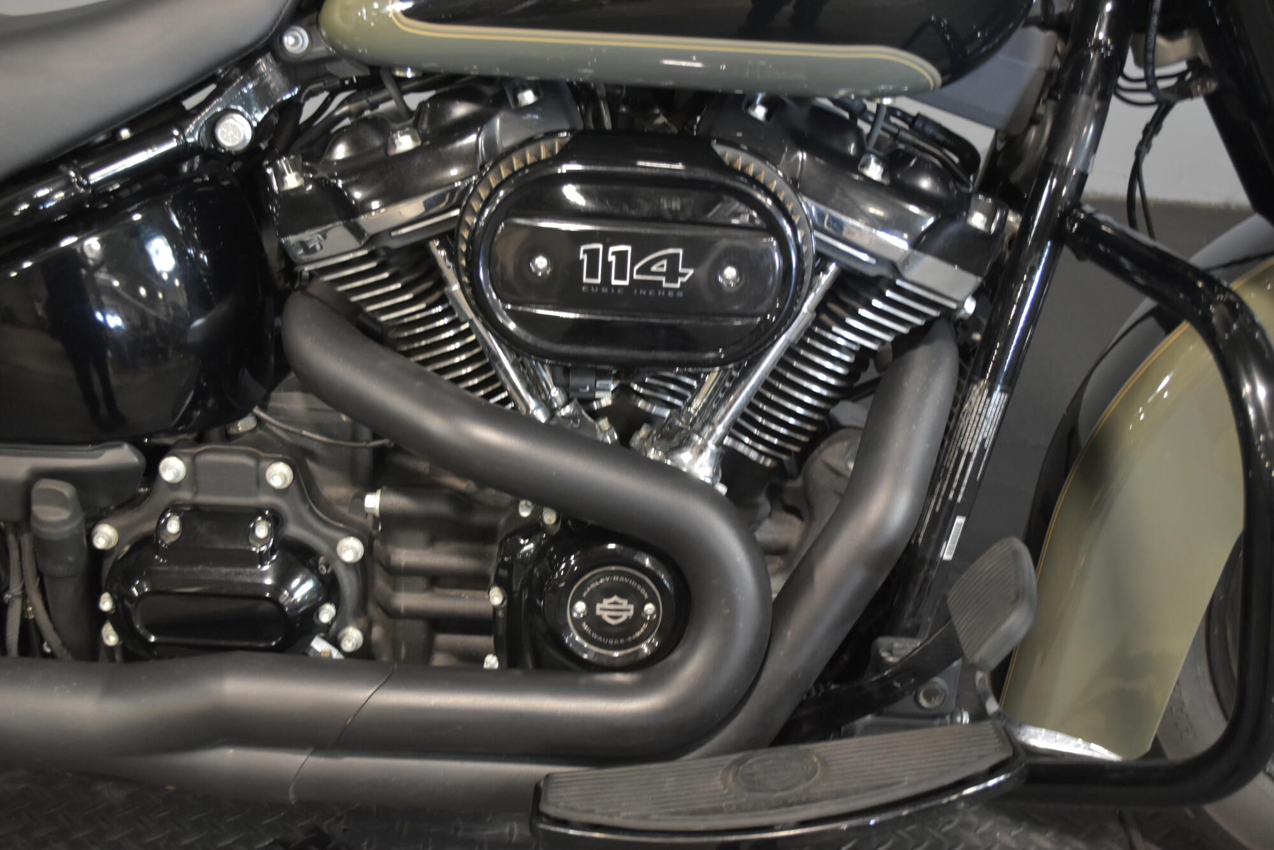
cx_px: 637
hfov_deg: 43.6
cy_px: 425
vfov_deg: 29.9
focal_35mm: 45
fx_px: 1593
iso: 1600
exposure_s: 1/20
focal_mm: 30
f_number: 4.5
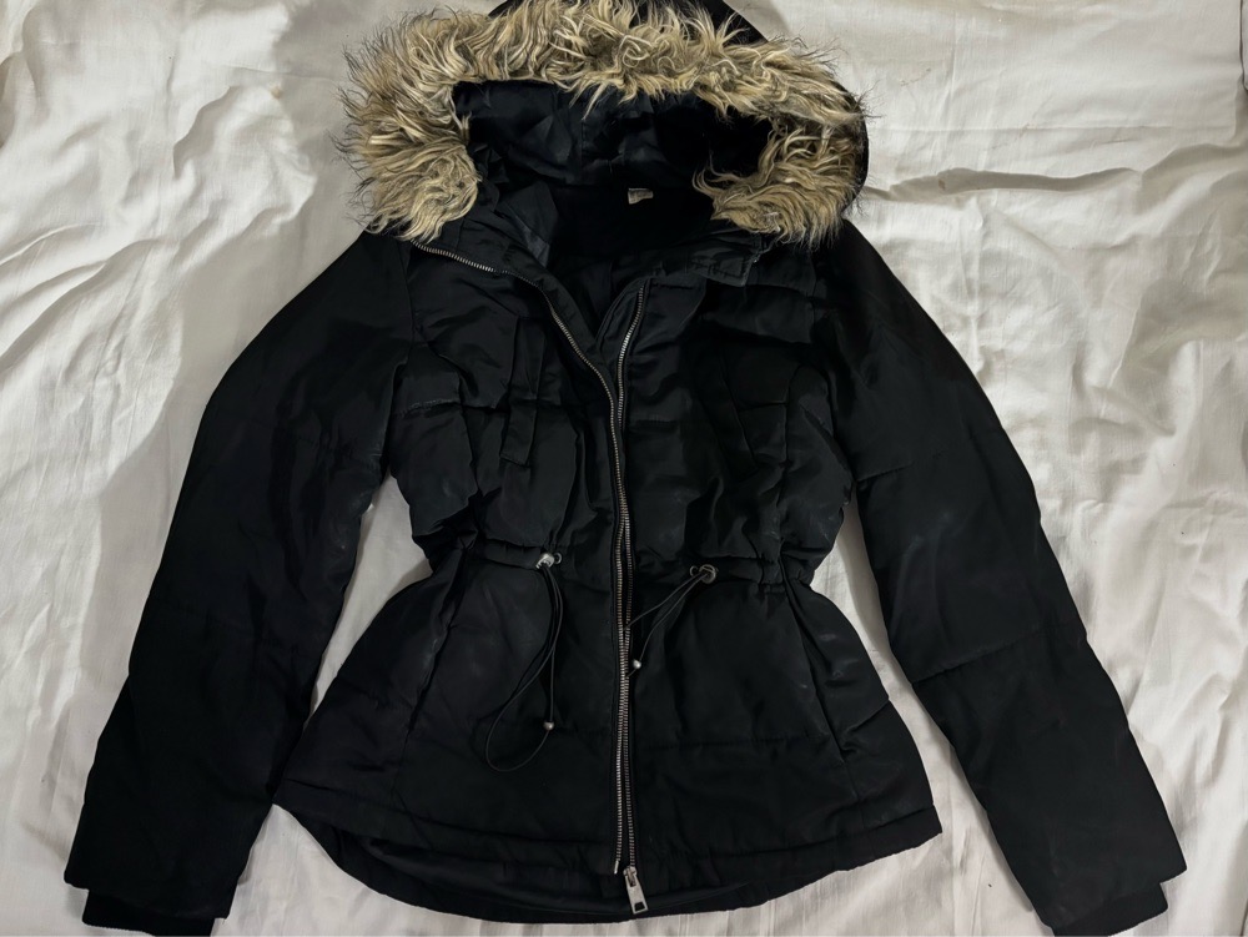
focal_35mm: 26
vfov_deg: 53.1
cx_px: 624
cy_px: 468
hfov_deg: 67.3
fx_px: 938
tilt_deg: -77.3
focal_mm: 5.96
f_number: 1.6
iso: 640
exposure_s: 1/25
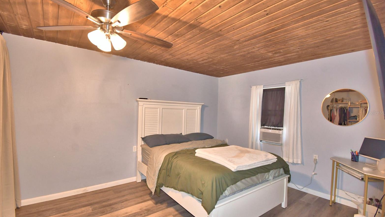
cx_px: 193
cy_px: 113
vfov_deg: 67.1
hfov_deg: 99.4
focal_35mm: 16
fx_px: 163
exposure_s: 1/30
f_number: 4.5
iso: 1000
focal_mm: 10
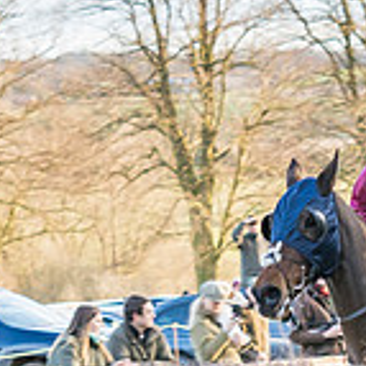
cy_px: 212
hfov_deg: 4.0
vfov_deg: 4.0
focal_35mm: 433
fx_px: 5180
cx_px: 730
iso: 800
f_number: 4
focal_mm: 70
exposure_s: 1/500
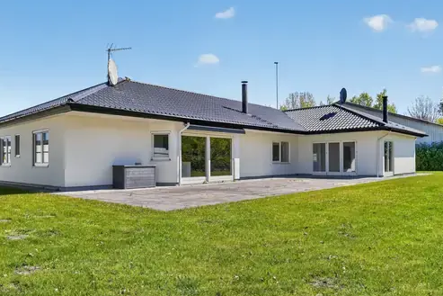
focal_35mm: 28
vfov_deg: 46.4
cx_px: 198
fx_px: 345
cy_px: 148
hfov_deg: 65.3
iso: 400
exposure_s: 1/200
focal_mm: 23
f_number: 8
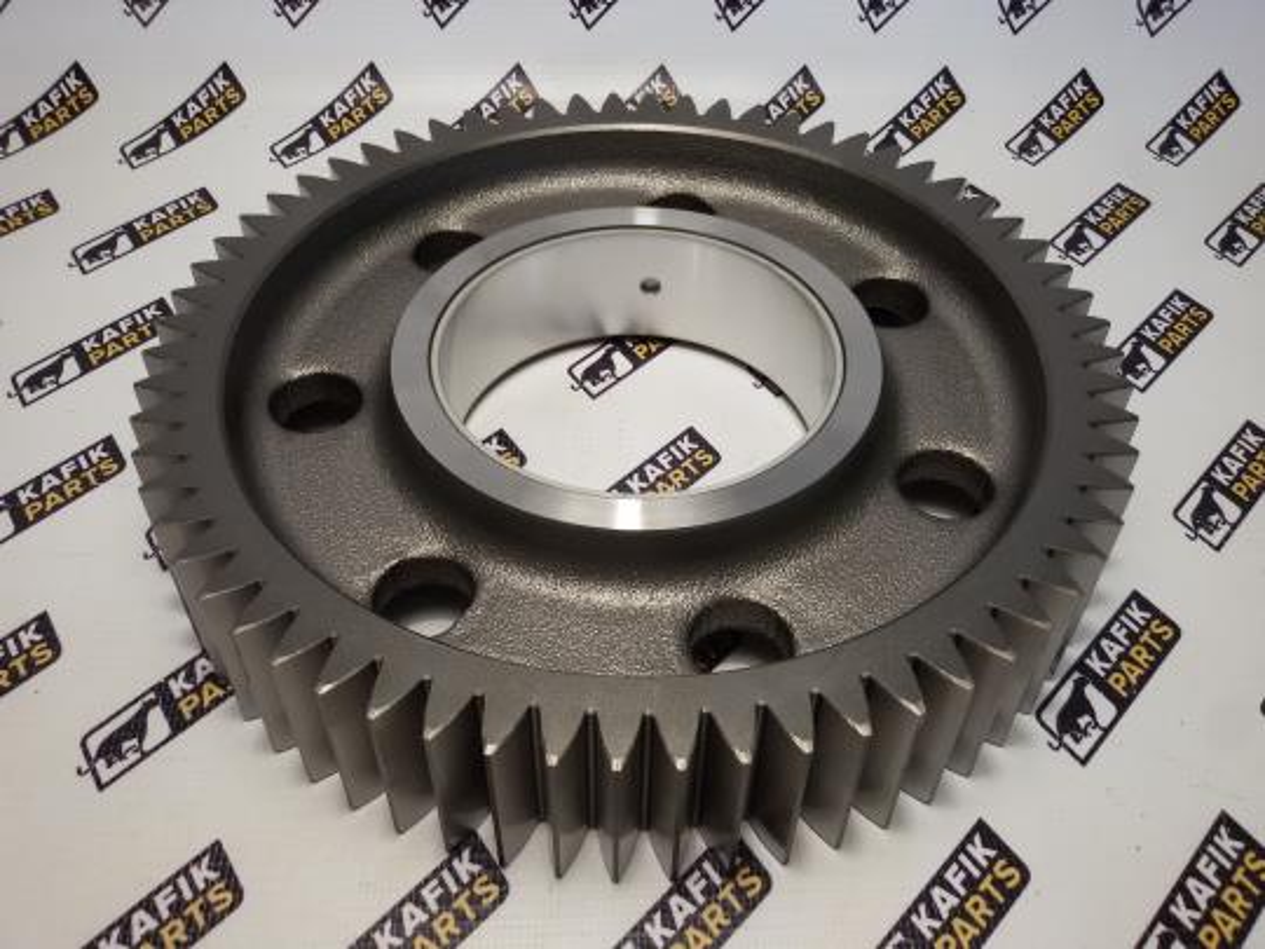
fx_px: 1133
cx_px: 632
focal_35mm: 31
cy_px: 474
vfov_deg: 45.4
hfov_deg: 58.4
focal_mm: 2.93
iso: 40
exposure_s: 1/33
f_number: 2.4
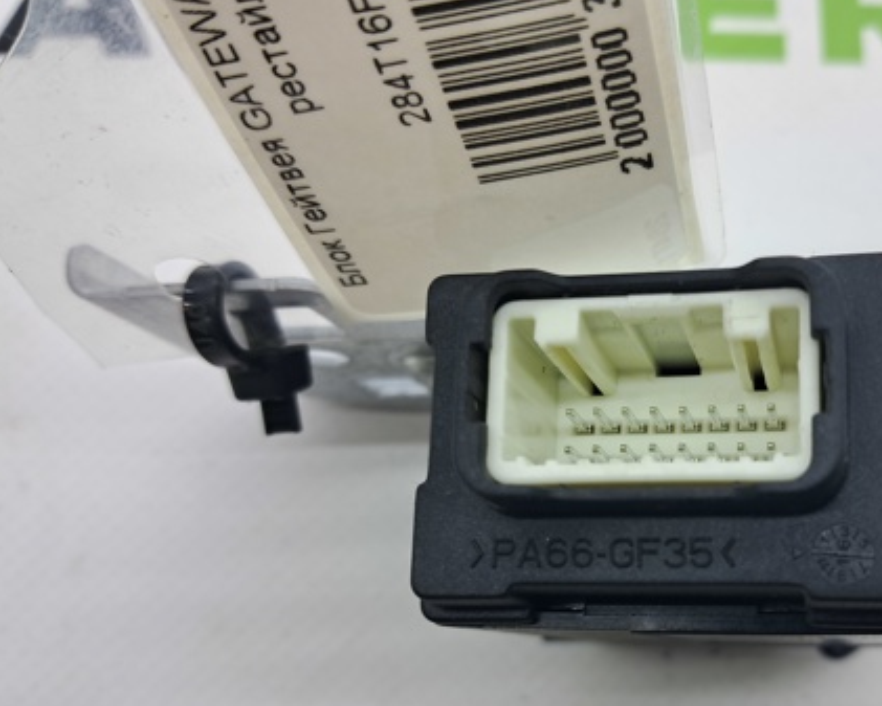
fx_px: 1044
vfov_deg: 37.1
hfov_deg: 44.7
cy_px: 445
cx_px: 626
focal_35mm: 40
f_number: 1.8
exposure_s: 1/50
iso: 50
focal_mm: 4
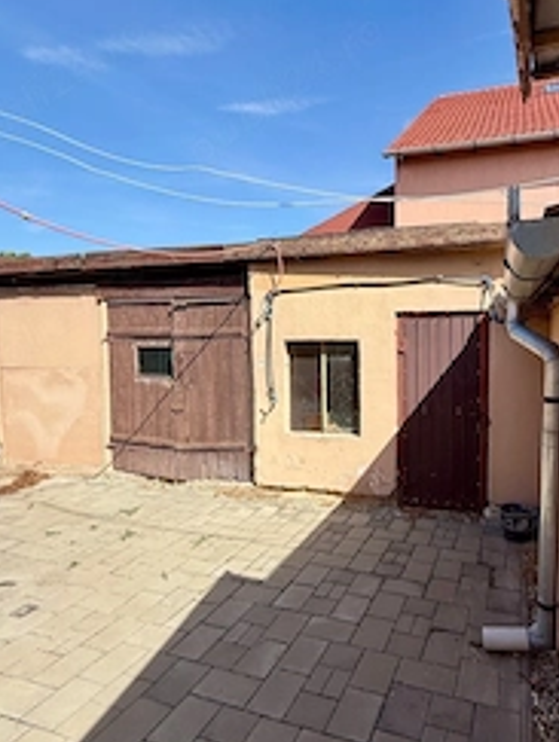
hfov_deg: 58.4
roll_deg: -0.7
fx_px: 494
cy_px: 366
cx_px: 345
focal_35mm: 23
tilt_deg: -3.0
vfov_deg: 73.8
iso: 50
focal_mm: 2.22
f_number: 2.2
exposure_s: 1/1698
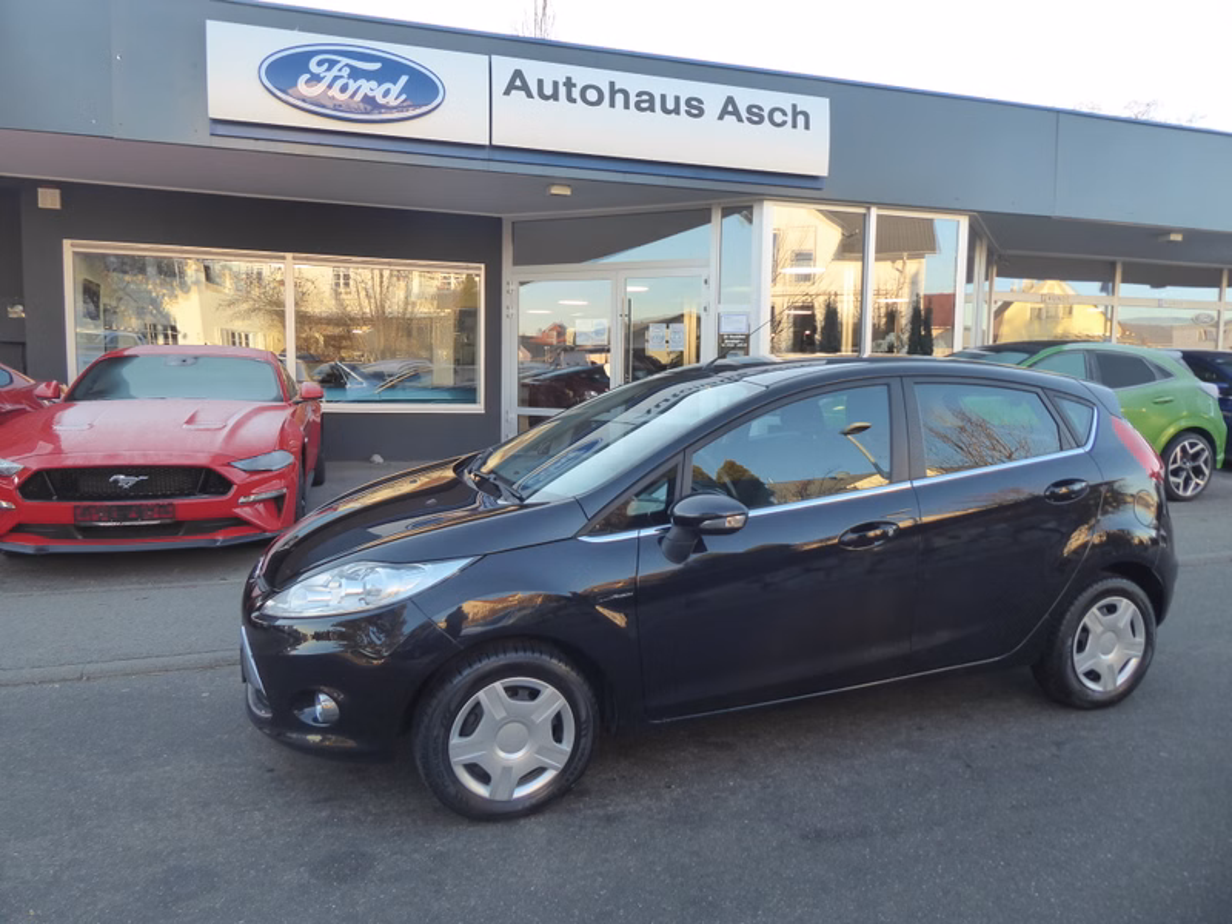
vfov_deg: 54.9
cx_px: 616
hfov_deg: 69.4
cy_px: 462
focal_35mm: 25
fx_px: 890
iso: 200
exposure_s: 1/100
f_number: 3.3
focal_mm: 4.3
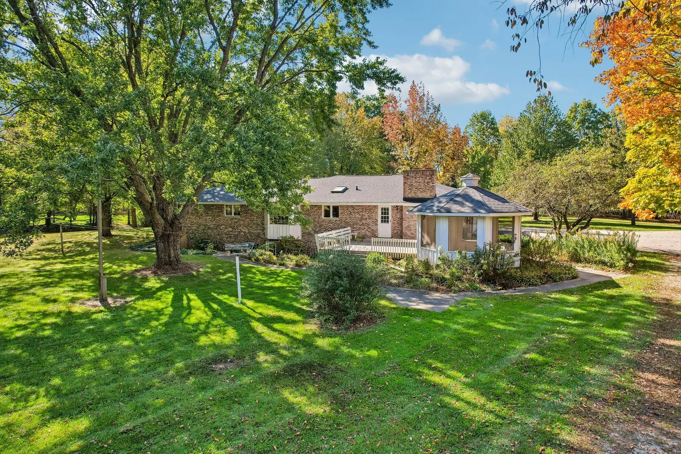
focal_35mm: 22
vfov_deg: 57.2
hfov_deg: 78.6
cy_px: 227
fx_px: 416
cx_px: 340
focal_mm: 8.4
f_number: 2.8
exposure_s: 1/500
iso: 100
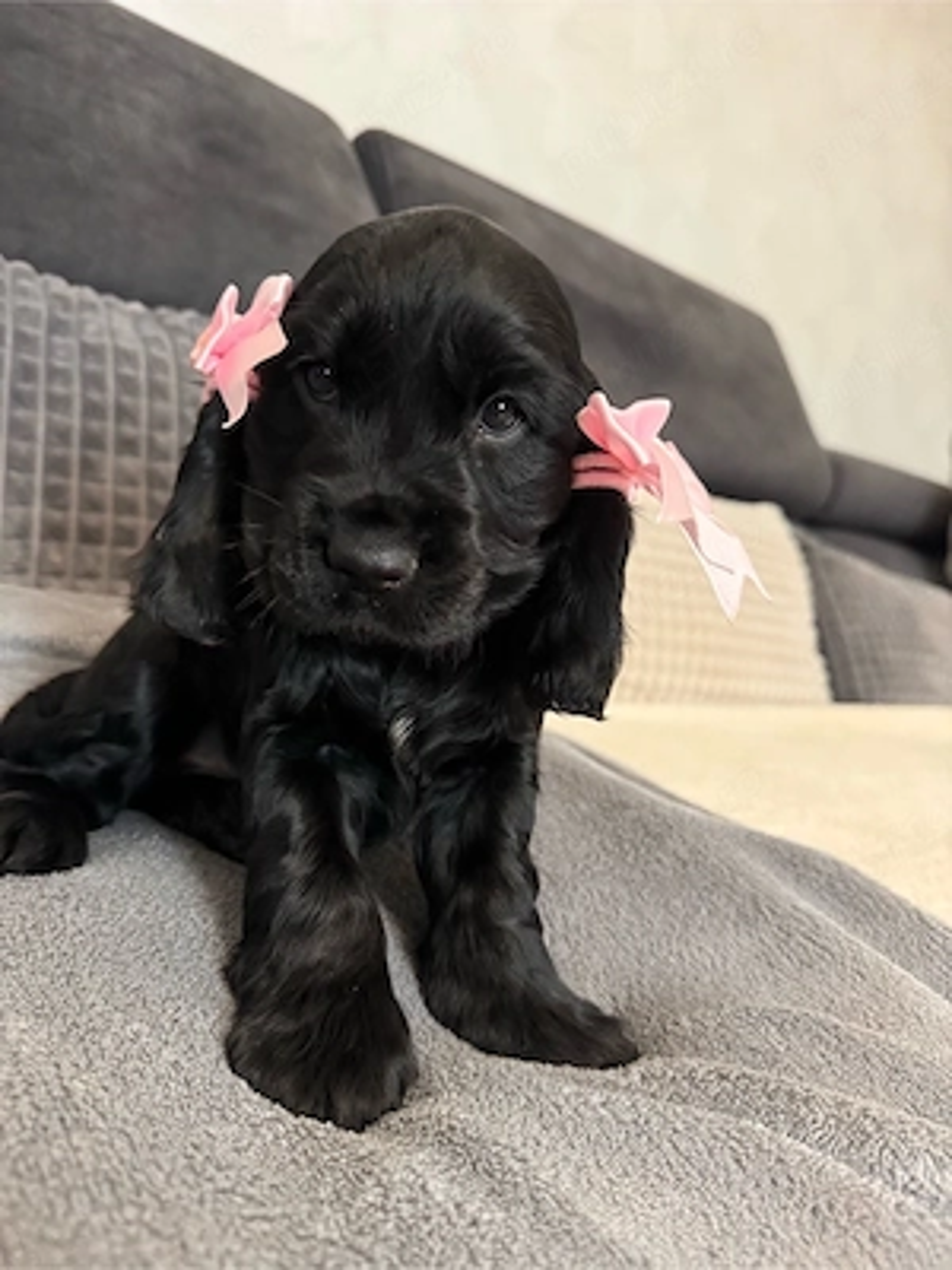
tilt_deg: -6.5
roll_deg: -10.2
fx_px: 880
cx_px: 476
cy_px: 635
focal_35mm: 24
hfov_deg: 56.8
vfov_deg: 71.6
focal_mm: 6.76
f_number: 1.78
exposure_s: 1/60
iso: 800
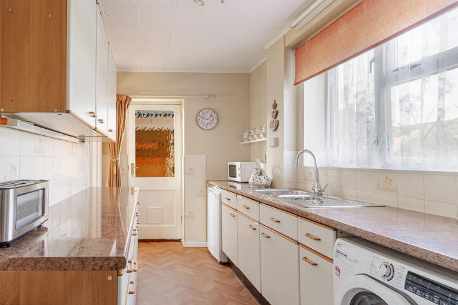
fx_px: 254
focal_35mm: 20
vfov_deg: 61.6
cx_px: 146
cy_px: 178
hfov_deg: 80.7
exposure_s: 1/400
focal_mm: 14
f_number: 9
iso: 200
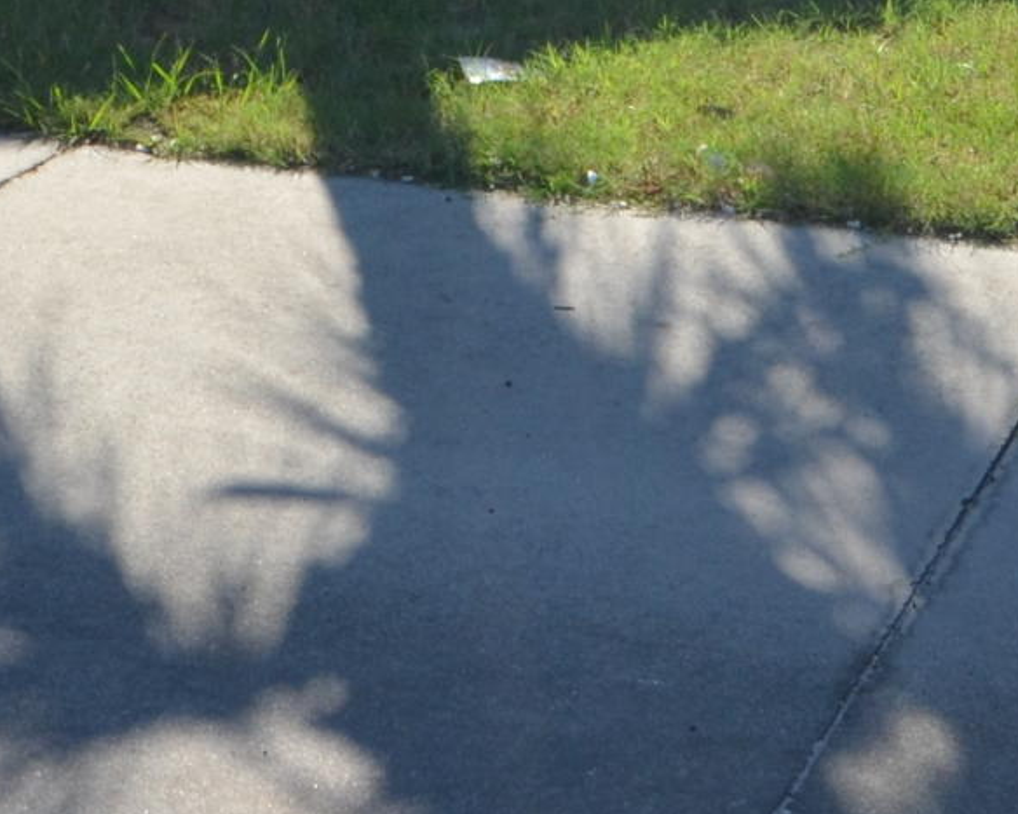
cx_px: 478
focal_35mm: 101
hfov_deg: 19.0
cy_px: -668
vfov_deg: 13.6
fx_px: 3043
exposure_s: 1/250
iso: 140
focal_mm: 14
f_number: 8
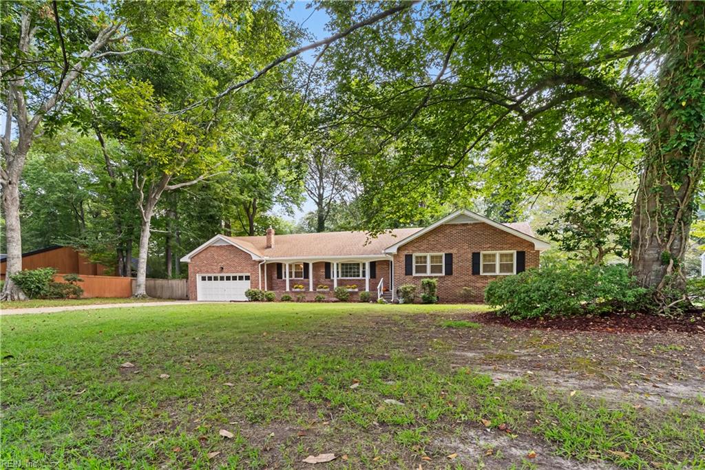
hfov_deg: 96.7
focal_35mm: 16
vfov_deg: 73.8
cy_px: 235
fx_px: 313
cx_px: 352
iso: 320
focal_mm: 16
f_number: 11
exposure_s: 1/6
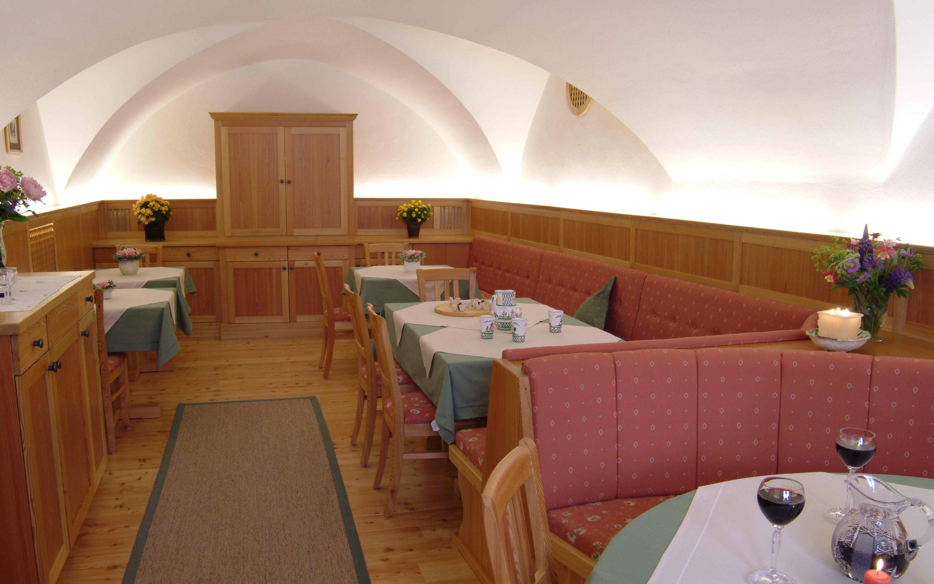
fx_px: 764
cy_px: 315
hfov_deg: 62.9
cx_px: 442
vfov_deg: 41.8
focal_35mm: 30
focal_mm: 18
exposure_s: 1/1.5
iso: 100
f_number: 13
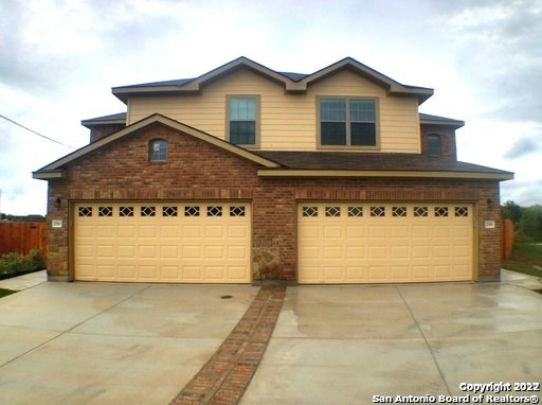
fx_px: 547
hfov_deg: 52.7
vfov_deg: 40.6
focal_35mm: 35
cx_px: 271
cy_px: 202
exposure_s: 1/1227
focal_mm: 4.28
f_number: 2.4
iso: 64
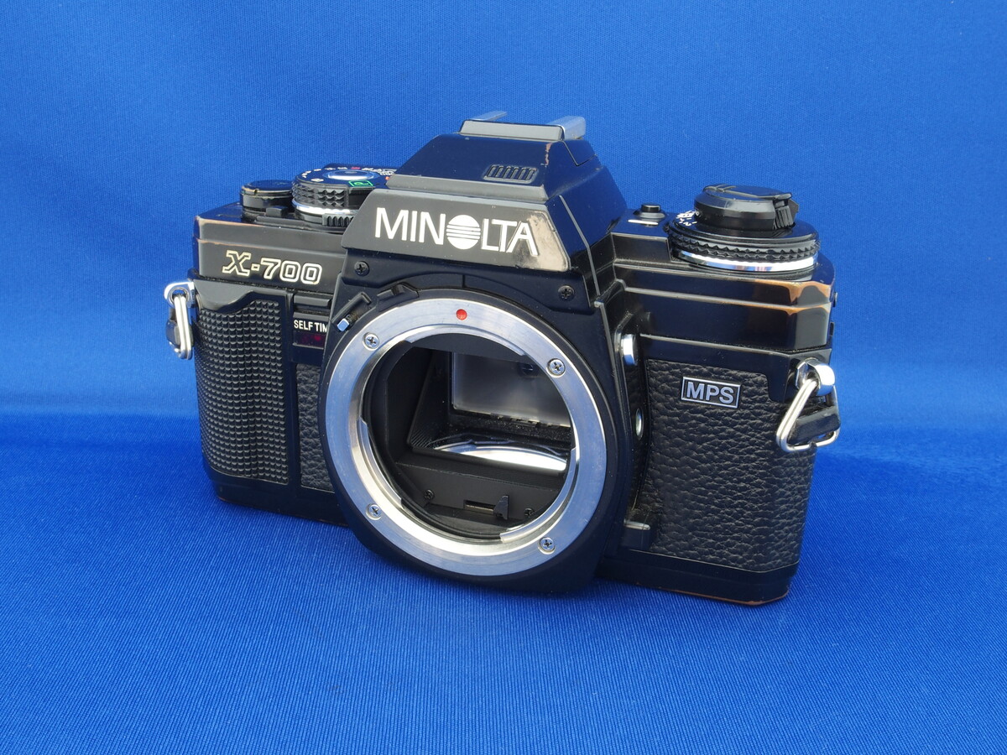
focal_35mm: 35
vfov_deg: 40.7
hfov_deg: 52.6
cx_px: 504
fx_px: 1018
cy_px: 378
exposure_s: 2
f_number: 8
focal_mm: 7.4
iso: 100
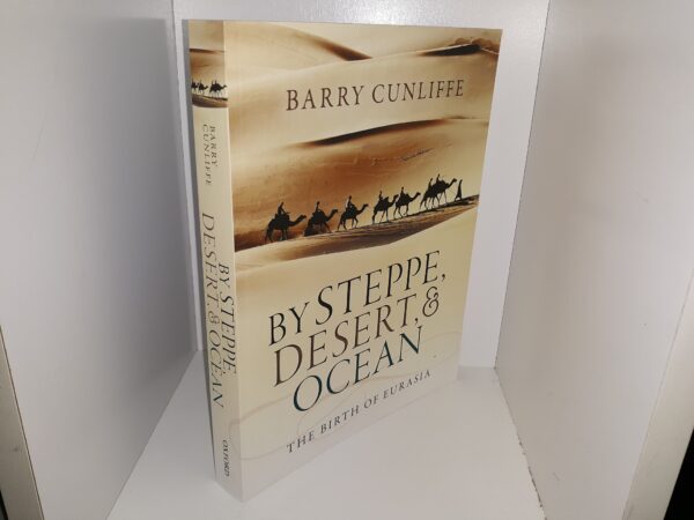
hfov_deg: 63.4
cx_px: 347
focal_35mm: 28
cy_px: 260
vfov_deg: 49.7
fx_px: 561
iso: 40
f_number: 1.7
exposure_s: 1/153
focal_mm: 3.7
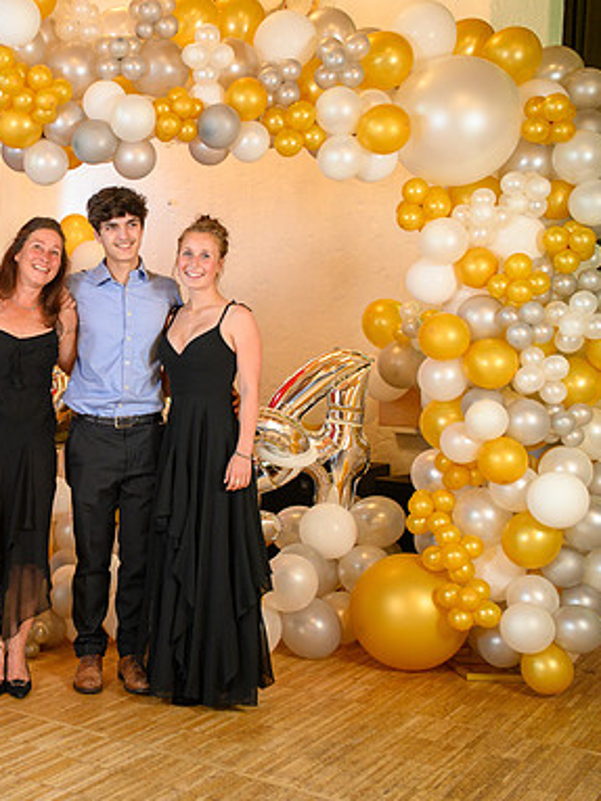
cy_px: 402
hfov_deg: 27.2
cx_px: 27
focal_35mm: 51
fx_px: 1181
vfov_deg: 37.5
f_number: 3.5
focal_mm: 35
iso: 1250
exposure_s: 1/100
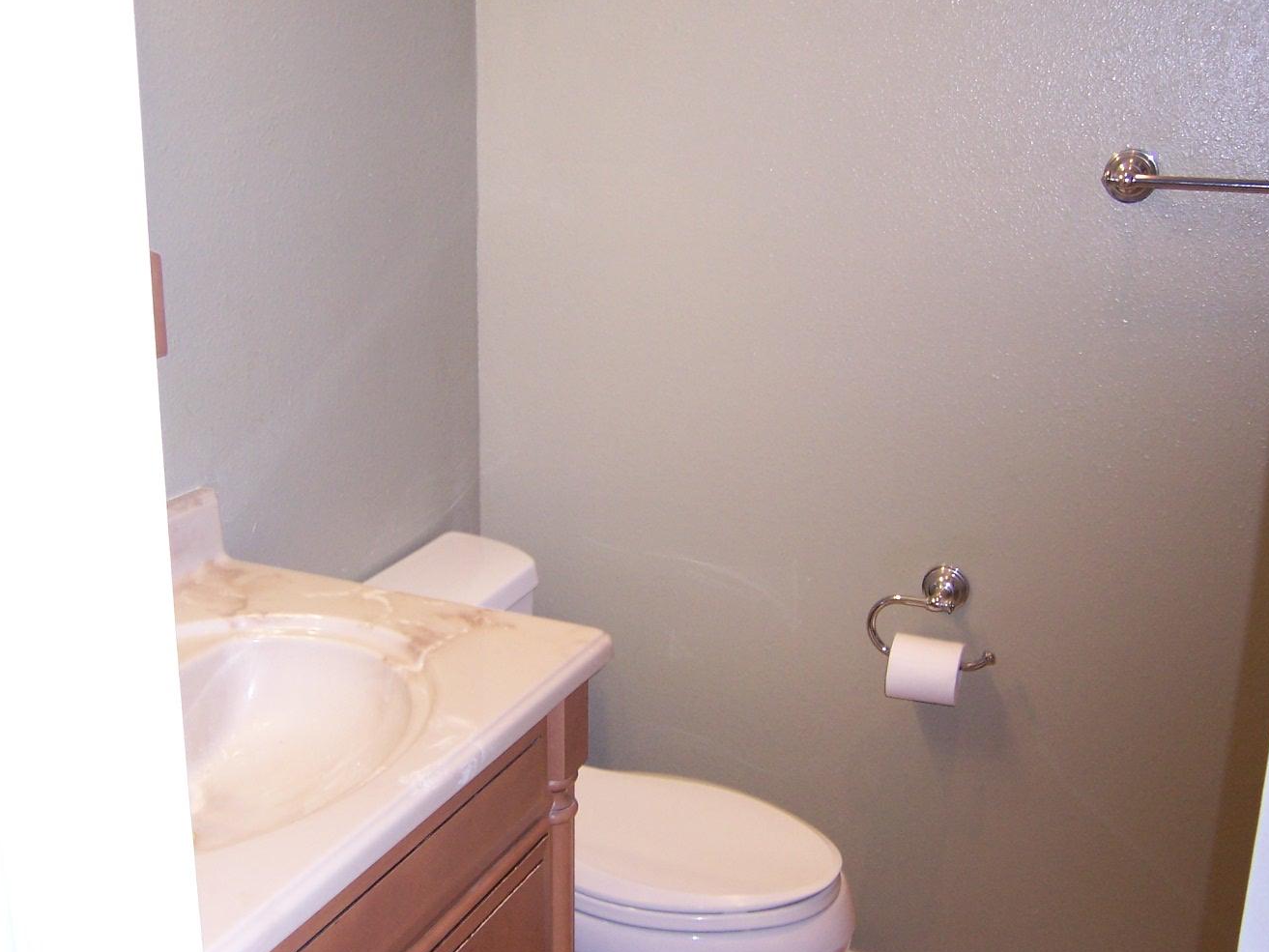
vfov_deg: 36.8
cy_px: 467
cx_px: 545
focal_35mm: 39
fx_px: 1430
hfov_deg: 47.7
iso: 140
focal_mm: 5.5
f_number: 2.8
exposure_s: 1/60
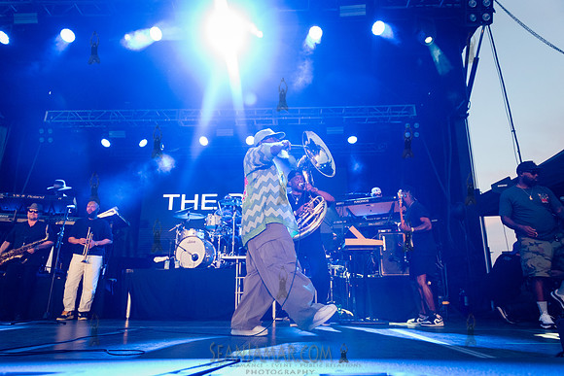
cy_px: 188
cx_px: 282
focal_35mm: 24
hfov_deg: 73.6
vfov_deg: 53.0
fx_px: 377
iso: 5000
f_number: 4
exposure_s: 1/400
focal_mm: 24
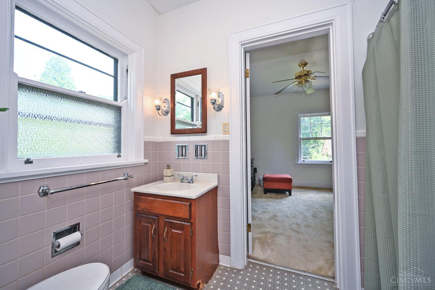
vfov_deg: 81.2
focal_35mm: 14
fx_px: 169
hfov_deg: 104.3
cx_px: 218
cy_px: 145
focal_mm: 14
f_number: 5
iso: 200
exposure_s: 1/100
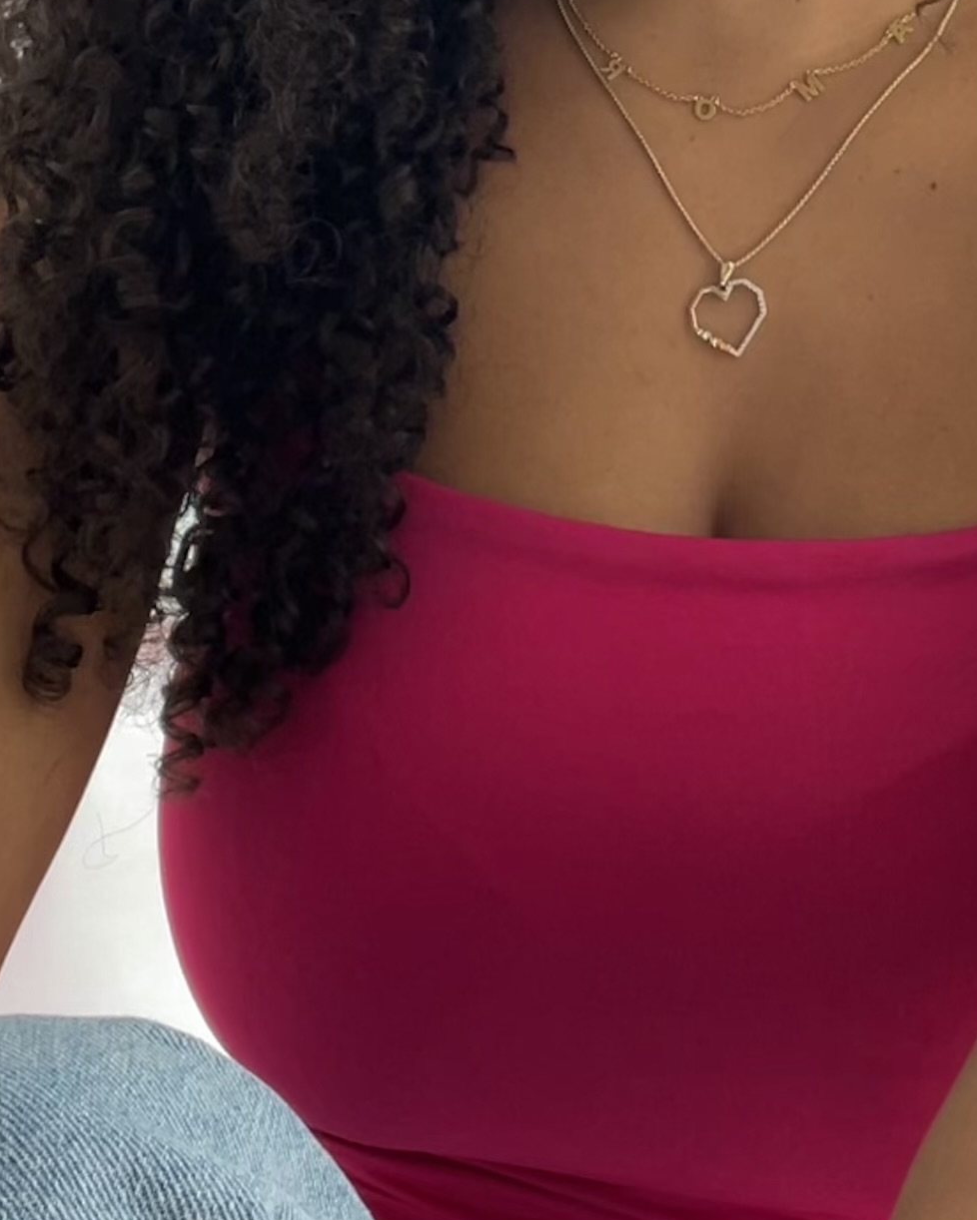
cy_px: 28
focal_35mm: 74
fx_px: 2674
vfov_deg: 24.6
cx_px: 609
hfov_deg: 20.7
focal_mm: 2.71
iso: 80
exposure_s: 1/121
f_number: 2.2
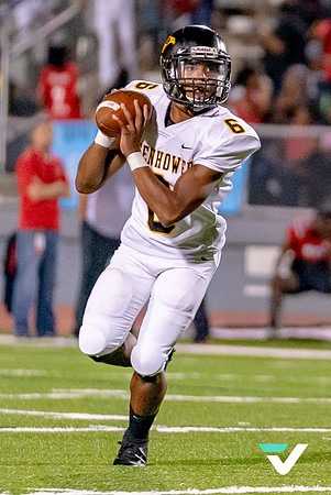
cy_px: 161
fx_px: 8507
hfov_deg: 2.2
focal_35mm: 618
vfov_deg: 3.3
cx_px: 260
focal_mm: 200
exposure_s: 1/1000
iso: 6400
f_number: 2.8
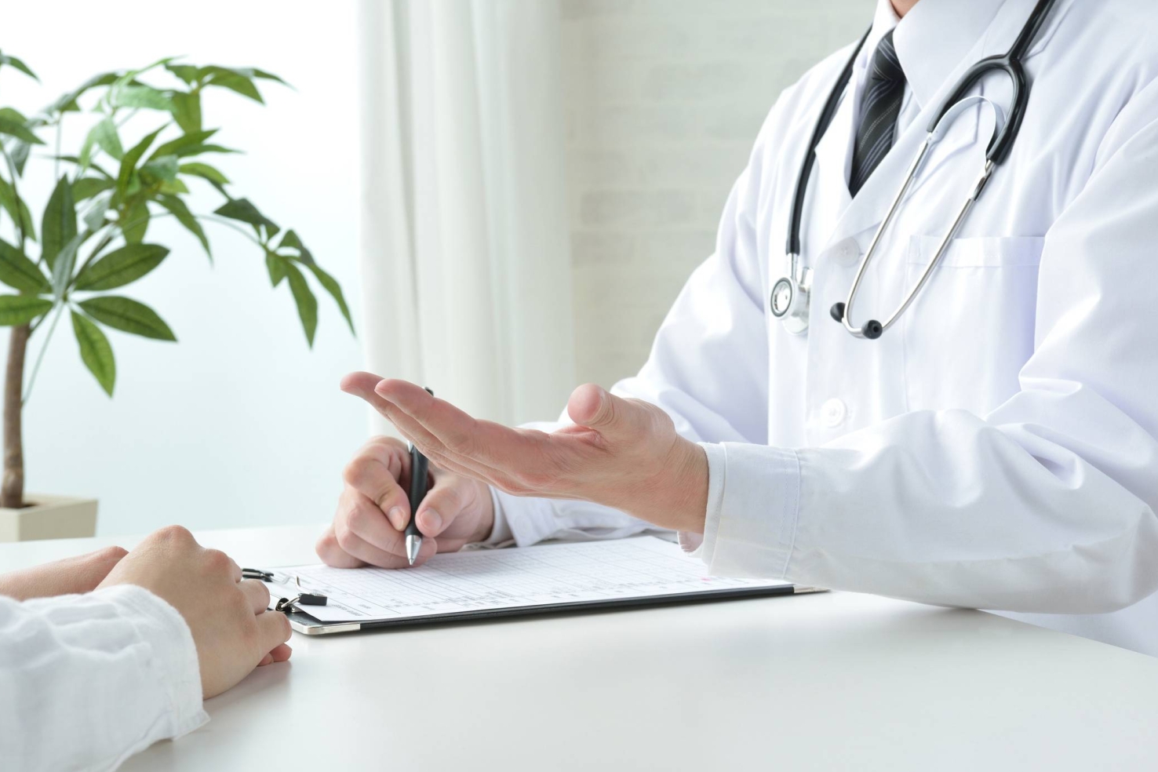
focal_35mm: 63
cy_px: 383
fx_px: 2026
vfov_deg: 21.6
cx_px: 581
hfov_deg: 31.9
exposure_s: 1/60
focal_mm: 62
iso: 400
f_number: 10
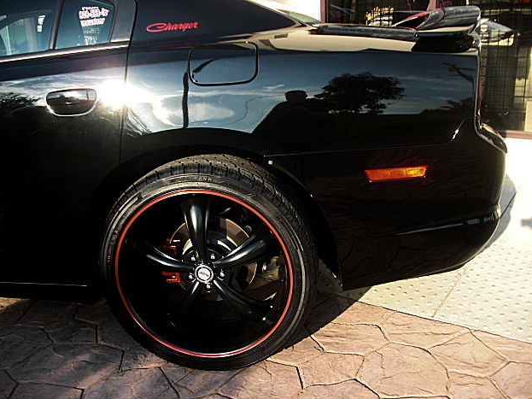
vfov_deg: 38.7
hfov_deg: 50.1
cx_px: 270
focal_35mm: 37
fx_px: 569
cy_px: 204
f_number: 2.8
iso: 50
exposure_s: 1/250
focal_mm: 6.3
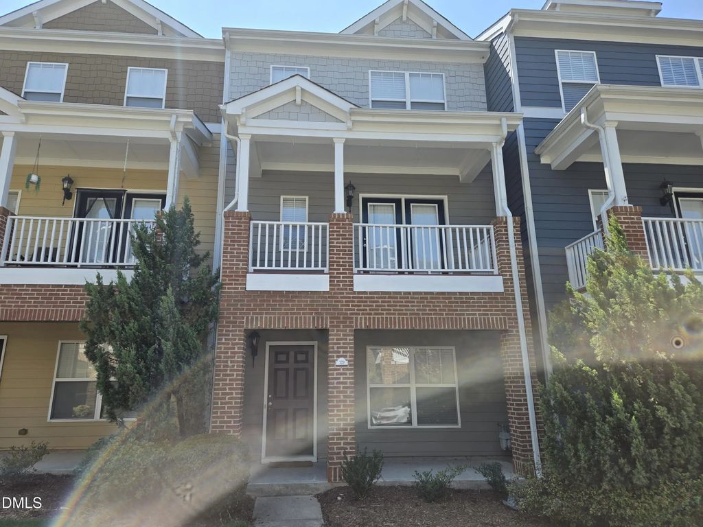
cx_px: 352
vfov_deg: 58.9
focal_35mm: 23
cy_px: 264
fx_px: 467
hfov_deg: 73.9
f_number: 1.8
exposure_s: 1/960
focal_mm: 5.4
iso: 25
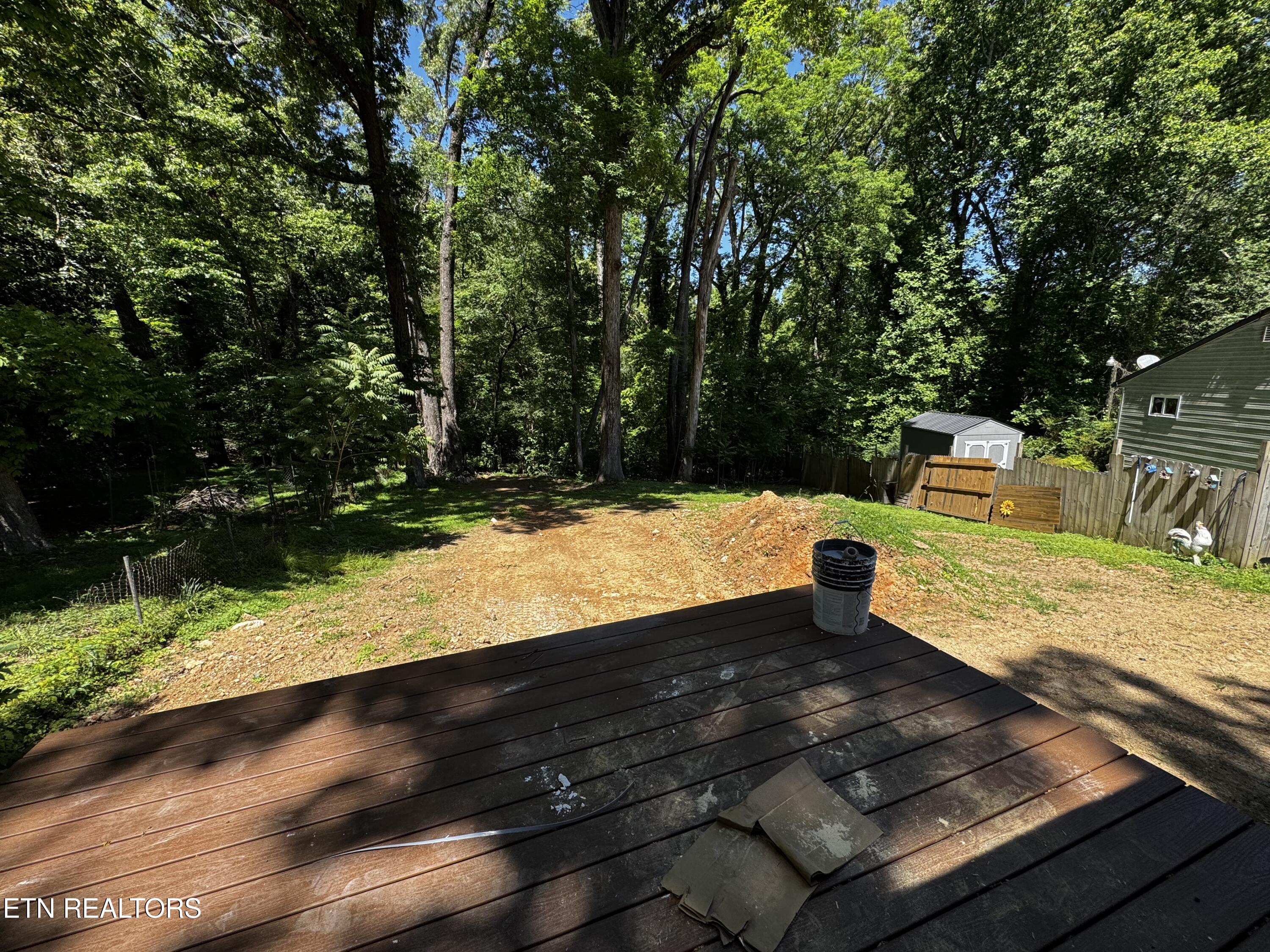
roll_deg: +1.8
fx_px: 514
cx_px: 635
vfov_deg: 85.7
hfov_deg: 102.1
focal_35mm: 14
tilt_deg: -11.4
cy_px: 476
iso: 40
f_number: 2.2
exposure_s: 1/944
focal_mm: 2.22
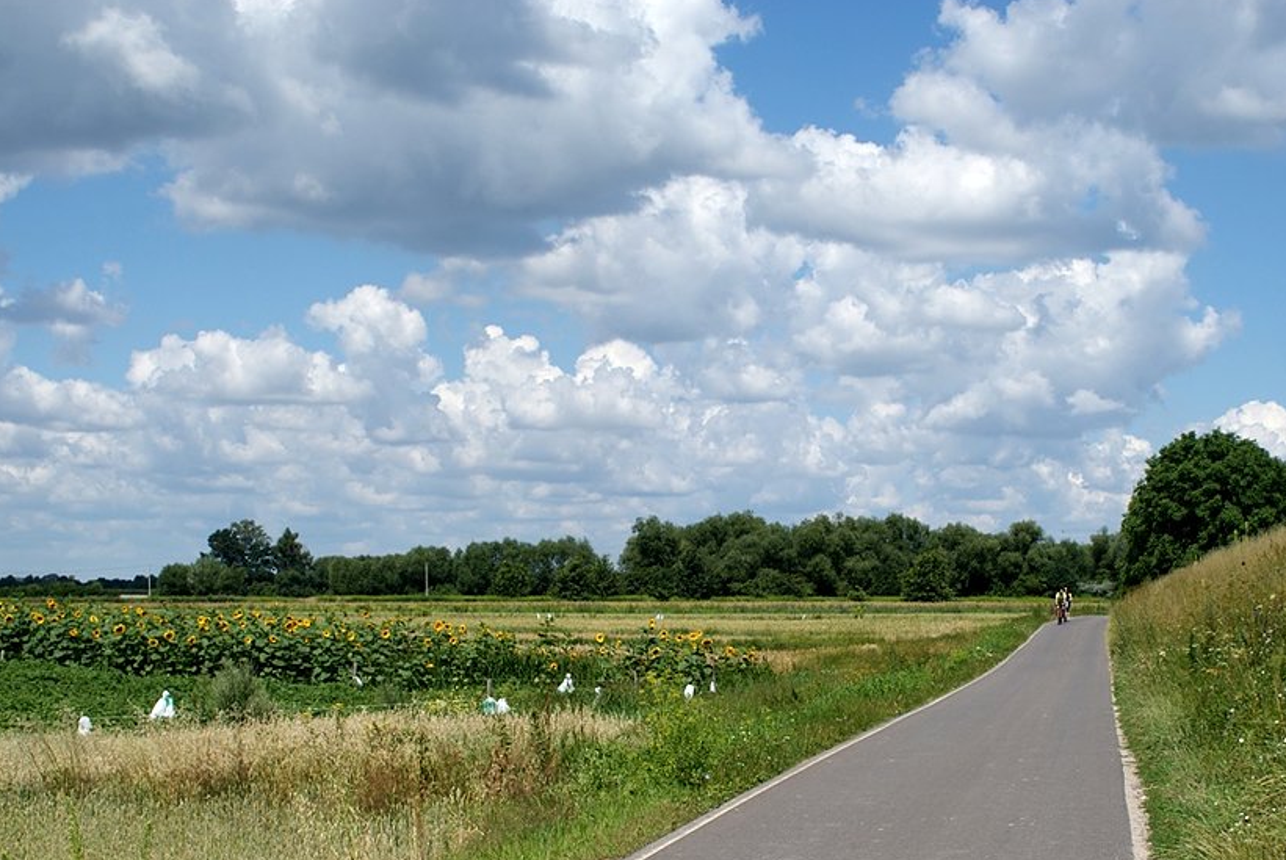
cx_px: 623
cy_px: 462
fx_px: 2058
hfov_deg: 34.7
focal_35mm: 58
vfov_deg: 23.6
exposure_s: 1/320
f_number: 9
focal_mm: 35
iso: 100
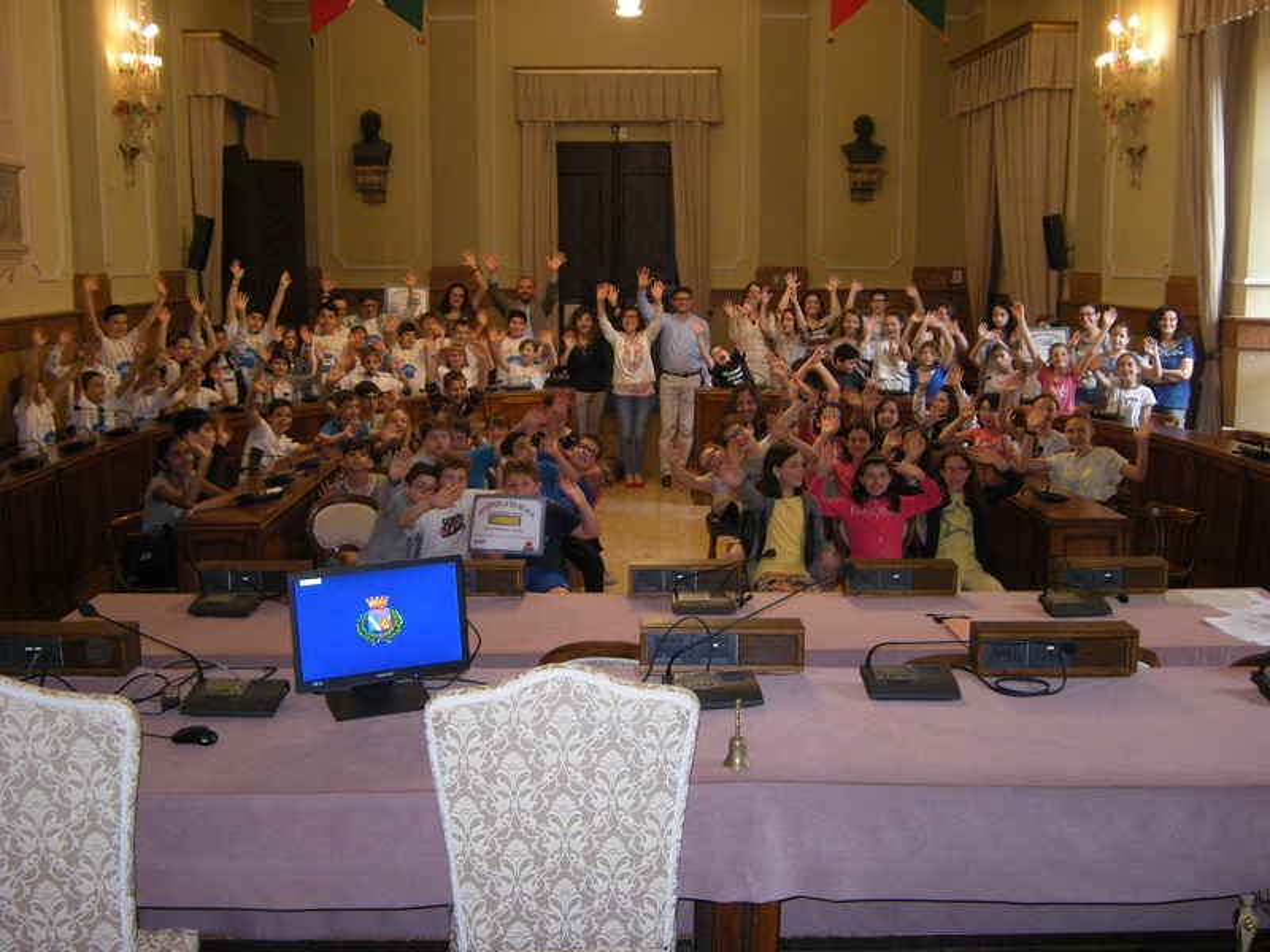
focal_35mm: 38
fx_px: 1394
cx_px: 635
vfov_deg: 37.7
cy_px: 476
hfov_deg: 49.0
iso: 281
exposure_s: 1/30
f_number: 3.2
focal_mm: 6.3
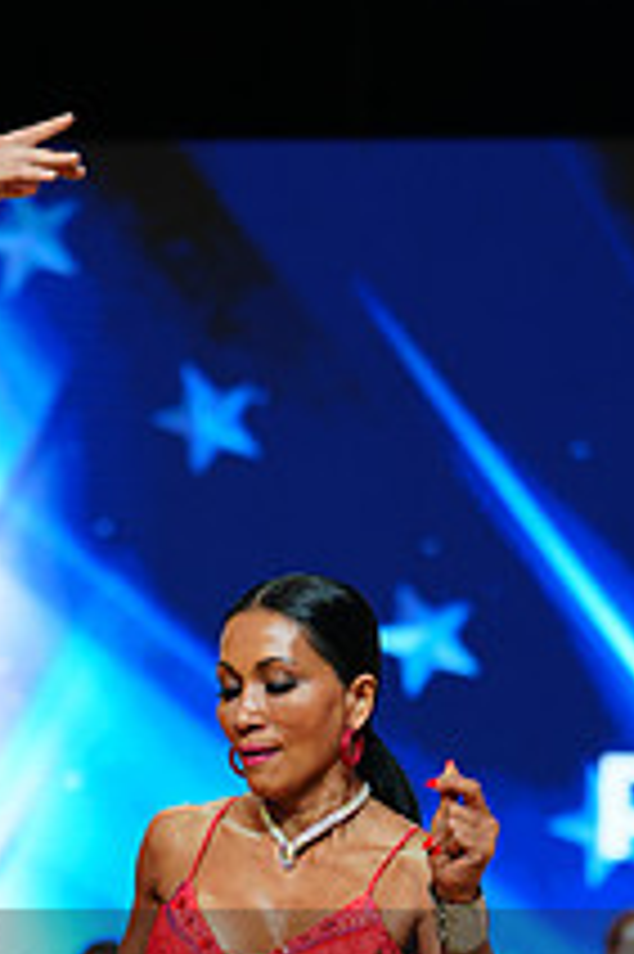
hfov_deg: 5.9
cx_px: 43
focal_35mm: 233
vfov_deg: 8.8
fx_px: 6165
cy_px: 1062
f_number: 2.8
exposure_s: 1/400
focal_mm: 85
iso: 400
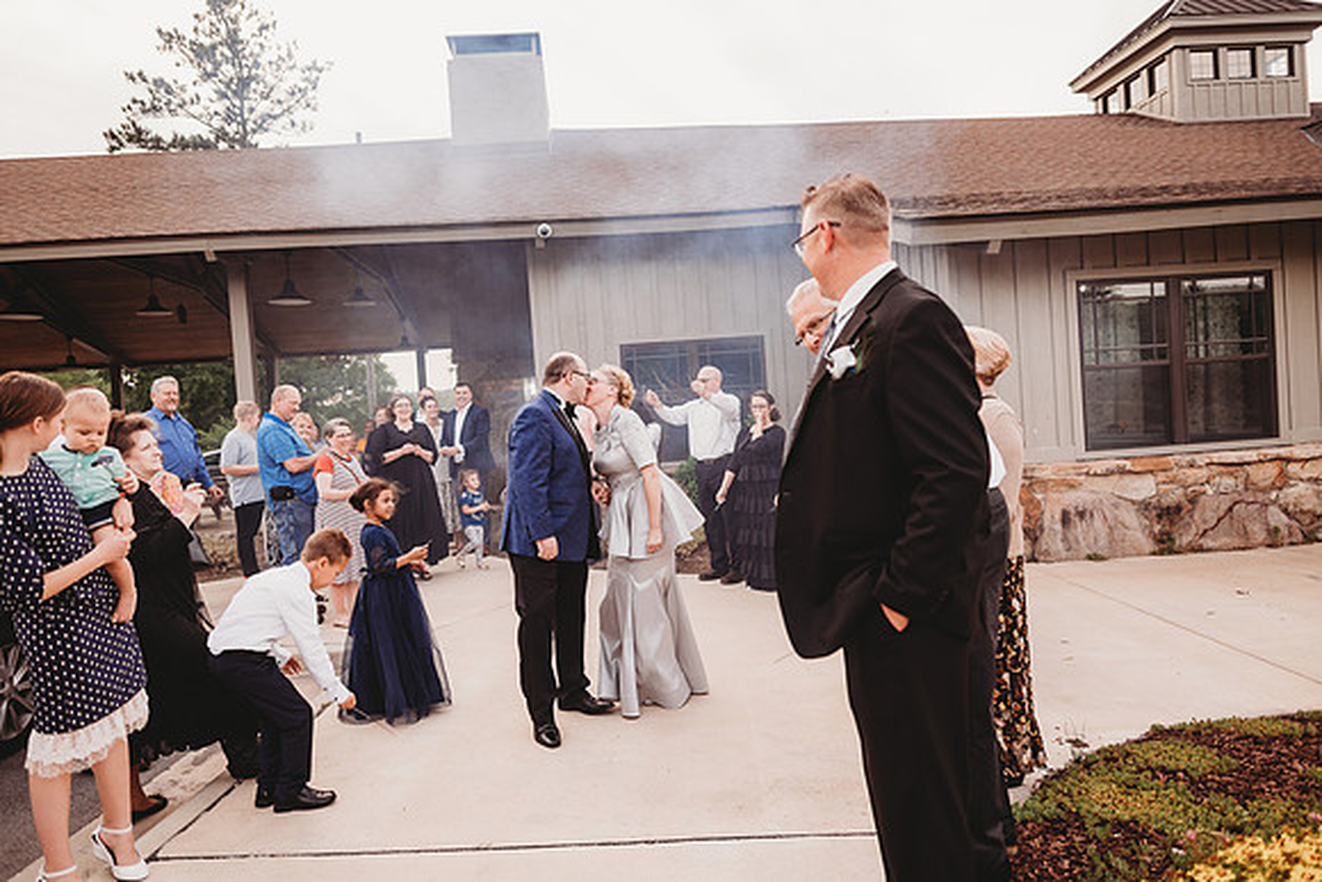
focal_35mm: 24
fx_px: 881
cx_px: 661
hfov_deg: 73.7
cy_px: 441
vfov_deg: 53.2
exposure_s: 1/200
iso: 160
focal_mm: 24
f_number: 2.5
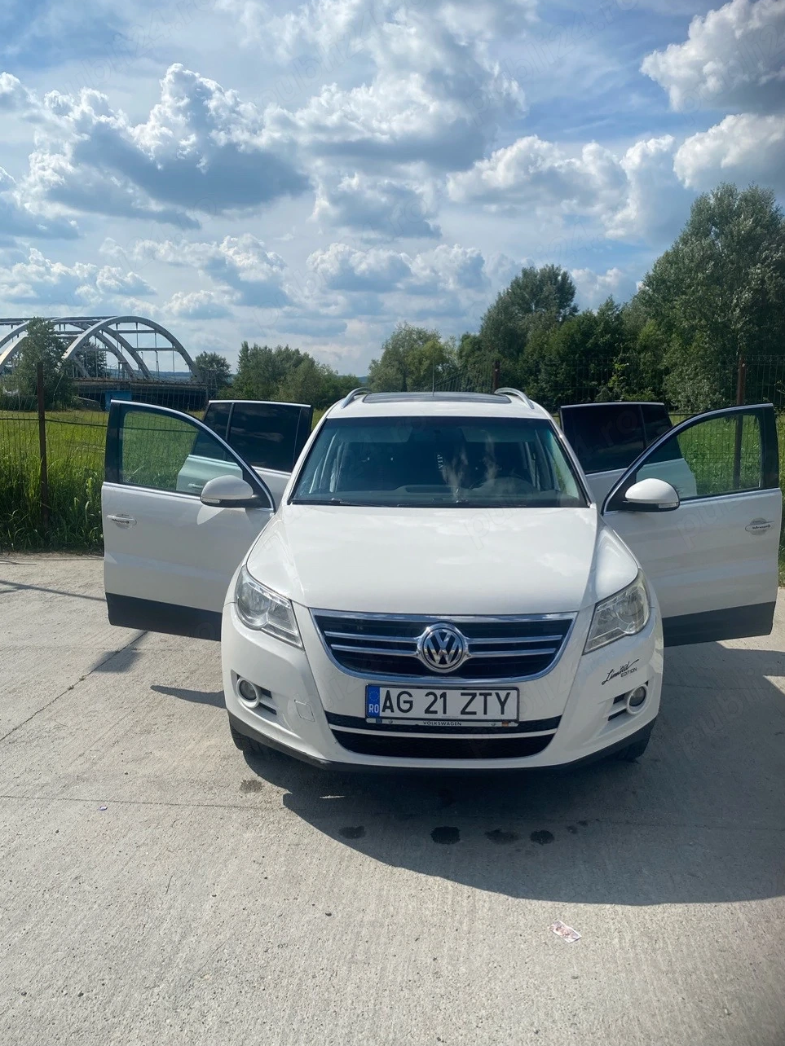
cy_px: 507
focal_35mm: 27
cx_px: 394
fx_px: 816
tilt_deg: -9.4
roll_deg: -0.9
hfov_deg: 51.4
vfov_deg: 65.3
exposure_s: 1/6061
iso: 32
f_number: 1.8
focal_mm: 4.25
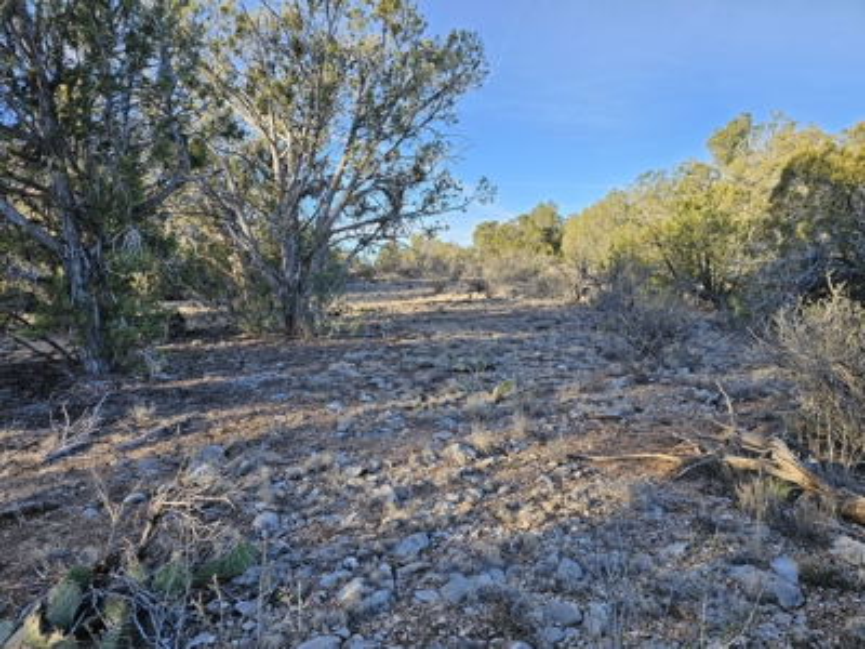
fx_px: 575
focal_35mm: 23
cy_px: 324
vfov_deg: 58.9
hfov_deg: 73.9
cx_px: 432
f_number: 1.7
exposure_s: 1/180
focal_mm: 6.3
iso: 12
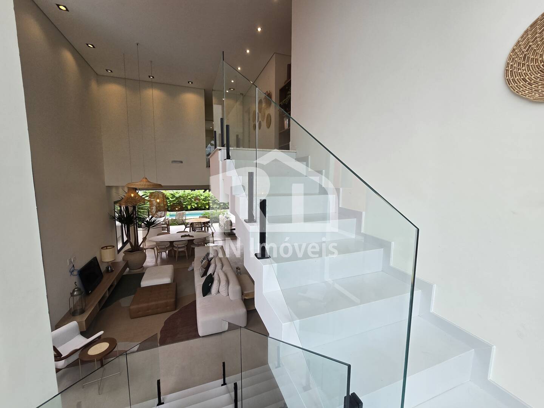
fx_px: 204
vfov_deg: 89.9
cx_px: 272
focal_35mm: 13
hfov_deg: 106.2
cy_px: 204
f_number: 2.2
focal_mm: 2.2
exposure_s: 1/261
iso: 50
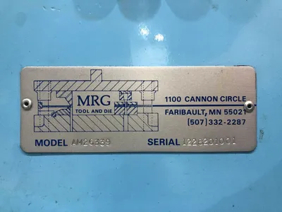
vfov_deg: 49.7
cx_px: 141
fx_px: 228
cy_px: 106
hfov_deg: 63.4
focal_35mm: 28
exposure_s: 1/30
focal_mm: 4
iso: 40
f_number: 1.8
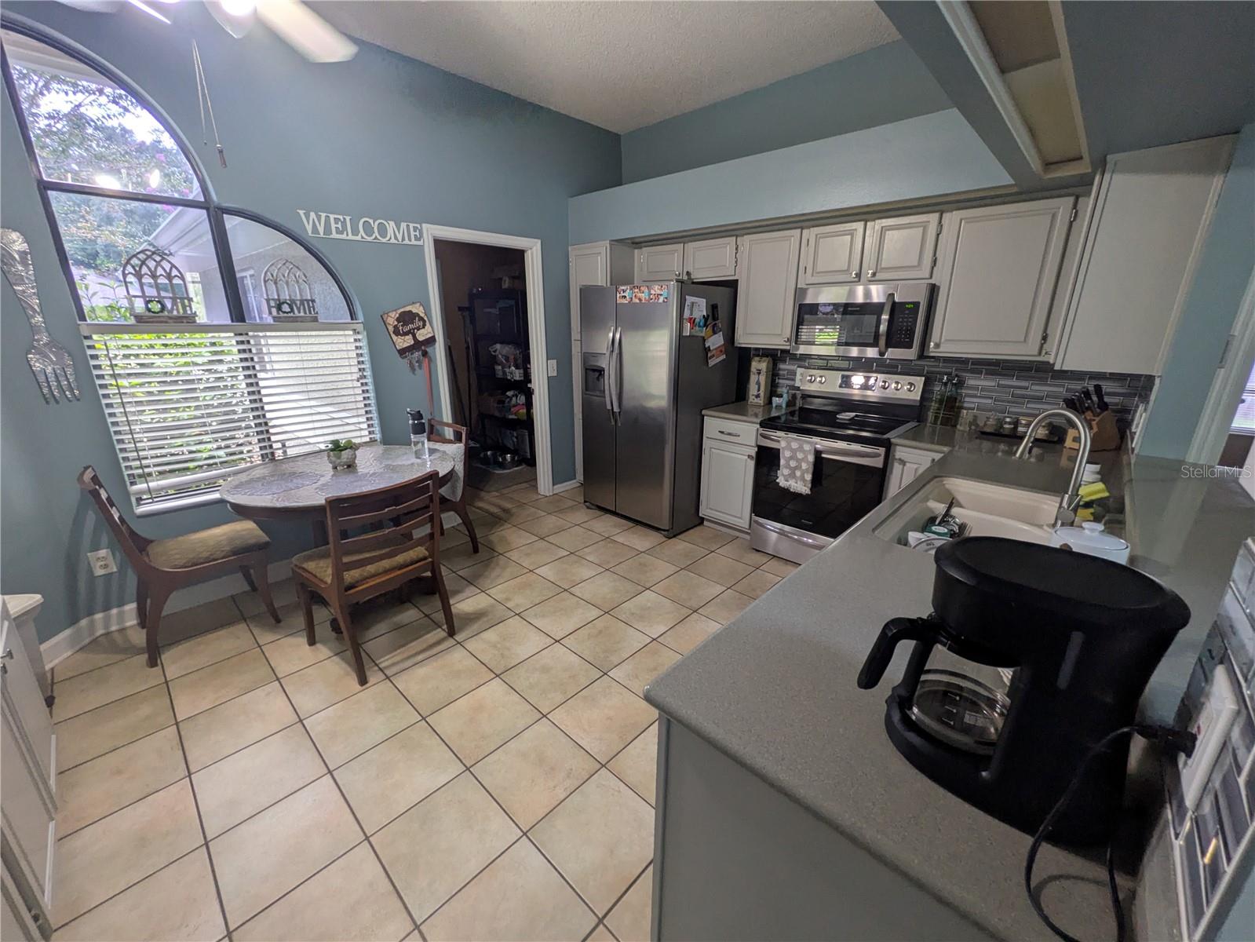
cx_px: 628
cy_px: 471
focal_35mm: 14
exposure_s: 1/30
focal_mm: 1.83
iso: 69
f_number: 2.2
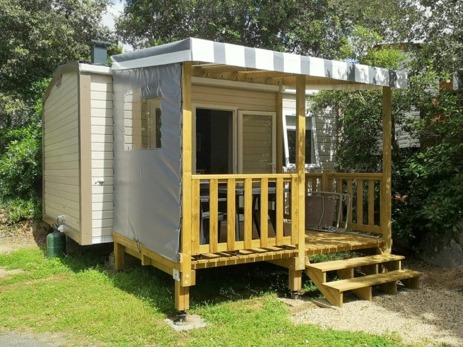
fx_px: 441
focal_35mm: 33
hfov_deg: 55.4
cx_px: 232
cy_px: 174
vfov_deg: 42.9
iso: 50
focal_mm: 5.58
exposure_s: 1/2132
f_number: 1.8
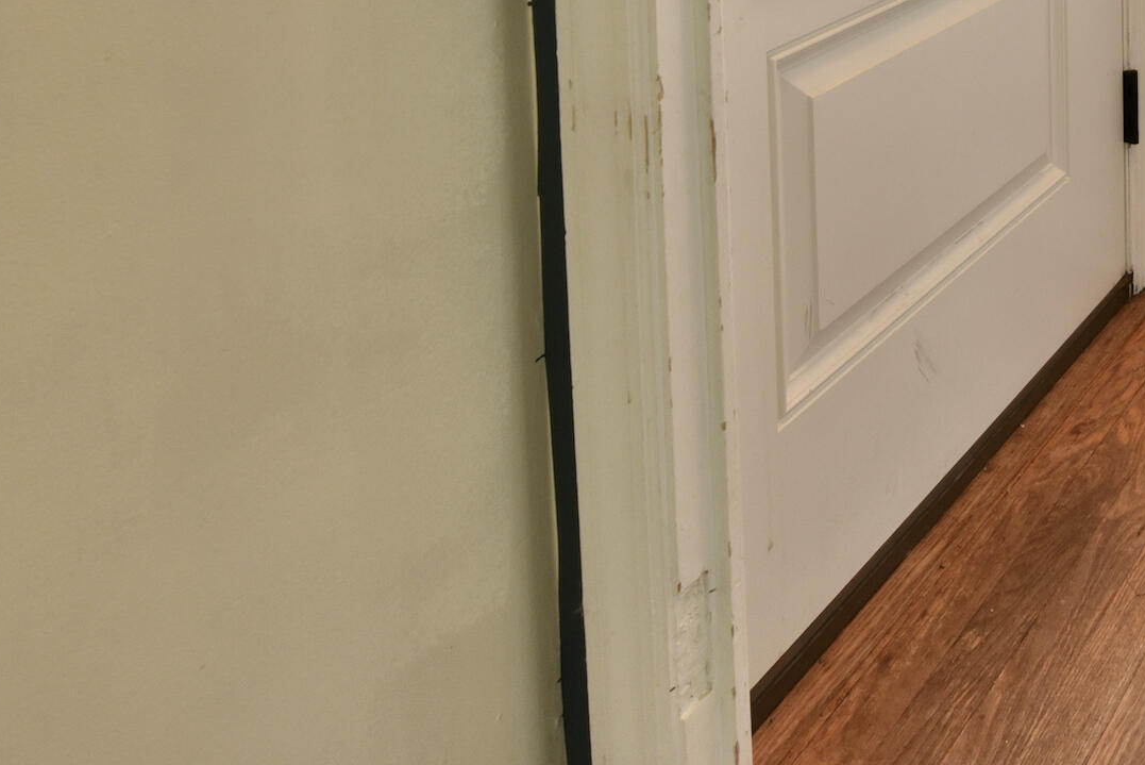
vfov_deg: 27.1
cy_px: -297
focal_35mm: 39
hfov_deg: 42.5
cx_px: 1154
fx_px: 1241
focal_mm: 14
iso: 800
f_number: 11
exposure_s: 1/50
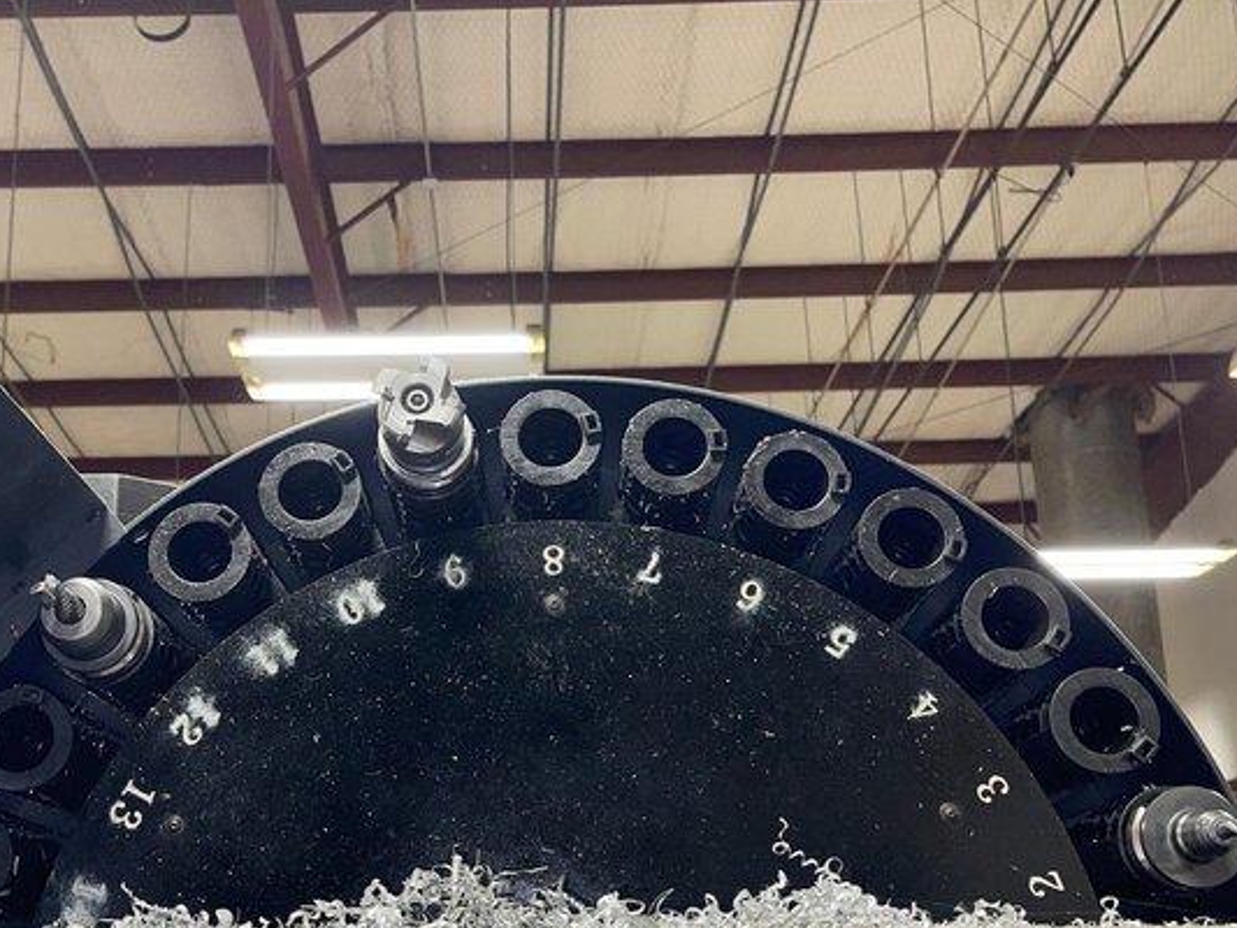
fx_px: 1394
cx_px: 508
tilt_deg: +13.1
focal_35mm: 39
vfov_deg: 36.2
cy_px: 659
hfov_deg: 47.6
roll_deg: +1.0
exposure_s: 1/39
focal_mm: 5.1
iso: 32
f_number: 1.6
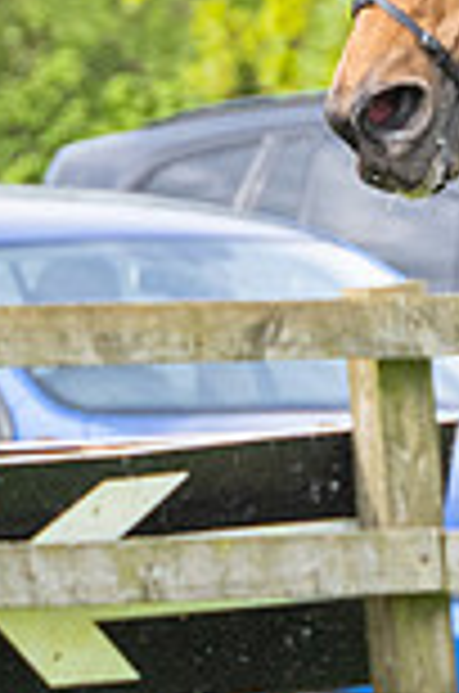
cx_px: 1027
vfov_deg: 2.5
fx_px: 15887
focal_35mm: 827
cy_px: 162
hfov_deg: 1.7
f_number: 4
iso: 400
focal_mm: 98
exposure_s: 1/1600
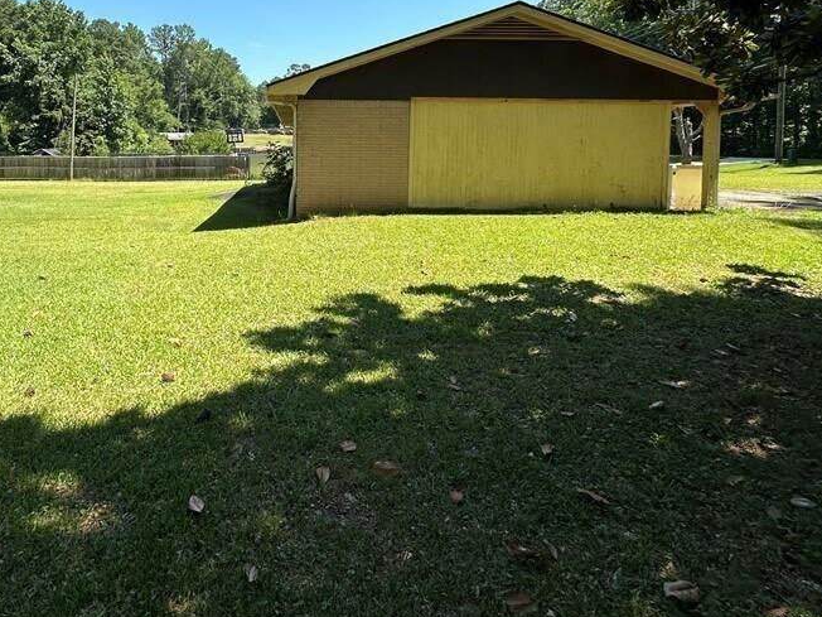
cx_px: 276
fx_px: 522
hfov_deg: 74.1
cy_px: 167
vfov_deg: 58.4
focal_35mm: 22
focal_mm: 2.22
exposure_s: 1/1103
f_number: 2.2
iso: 40
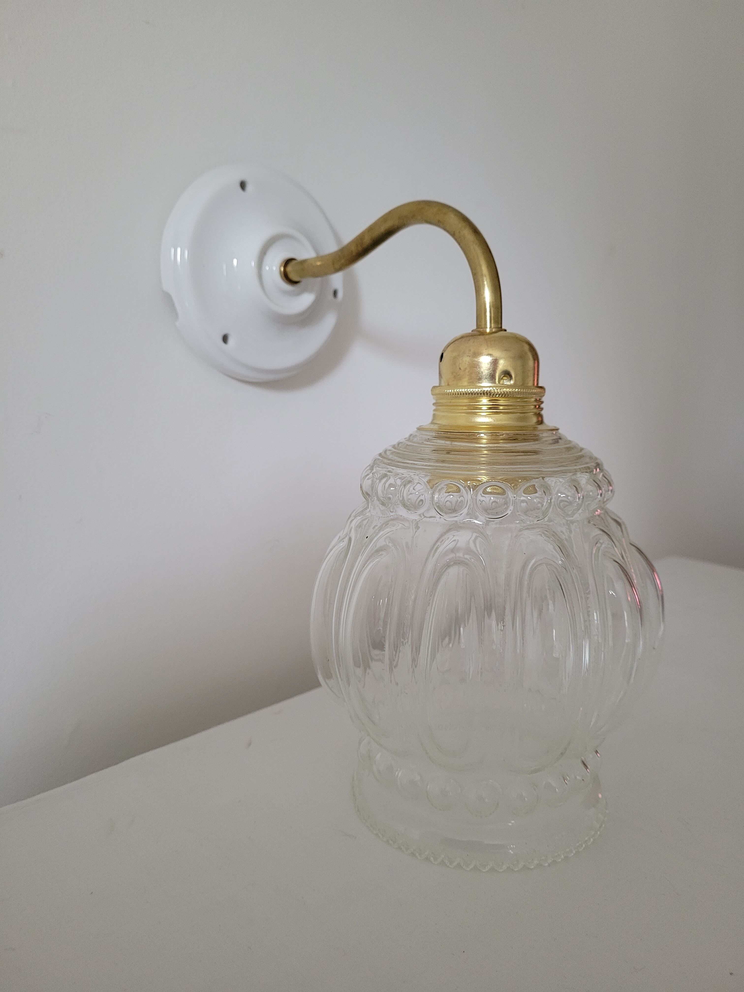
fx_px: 745
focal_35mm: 26
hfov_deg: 53.1
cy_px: 496
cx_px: 372
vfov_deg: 67.3
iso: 640
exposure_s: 1/50
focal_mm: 5.4
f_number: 1.8
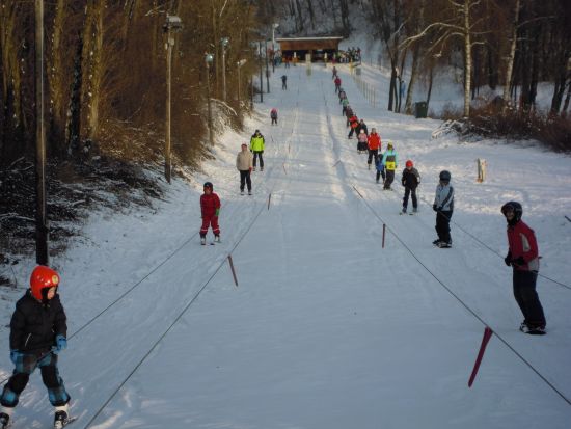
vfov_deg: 10.6
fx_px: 2310
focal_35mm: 140
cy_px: 214
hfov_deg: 14.1
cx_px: 286
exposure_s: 1/400
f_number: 6.6
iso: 100
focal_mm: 25
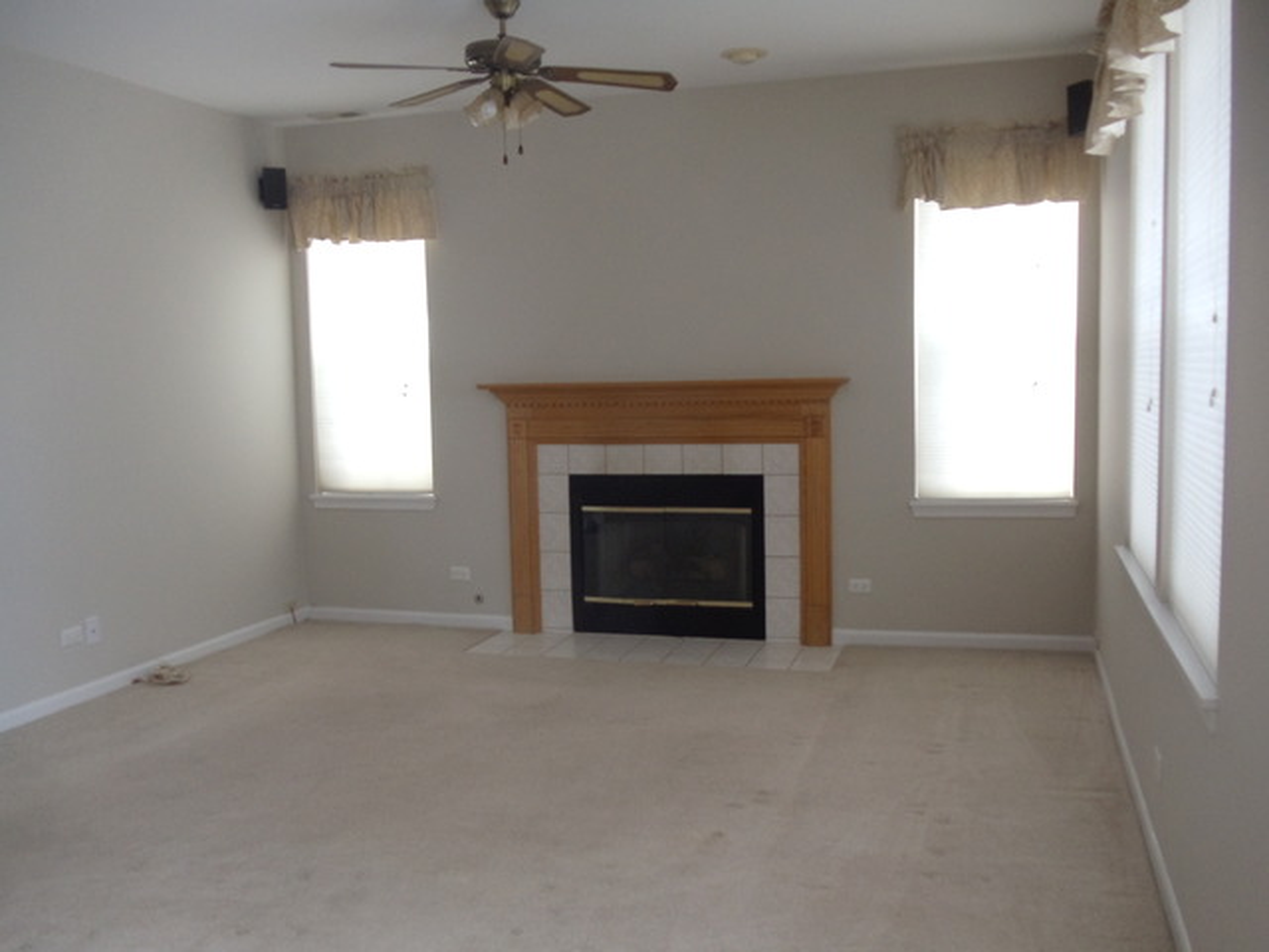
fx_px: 1613
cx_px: 634
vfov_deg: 32.9
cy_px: 476
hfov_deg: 42.9
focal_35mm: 44
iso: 200
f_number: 3.5
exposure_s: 1/80
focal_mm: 6
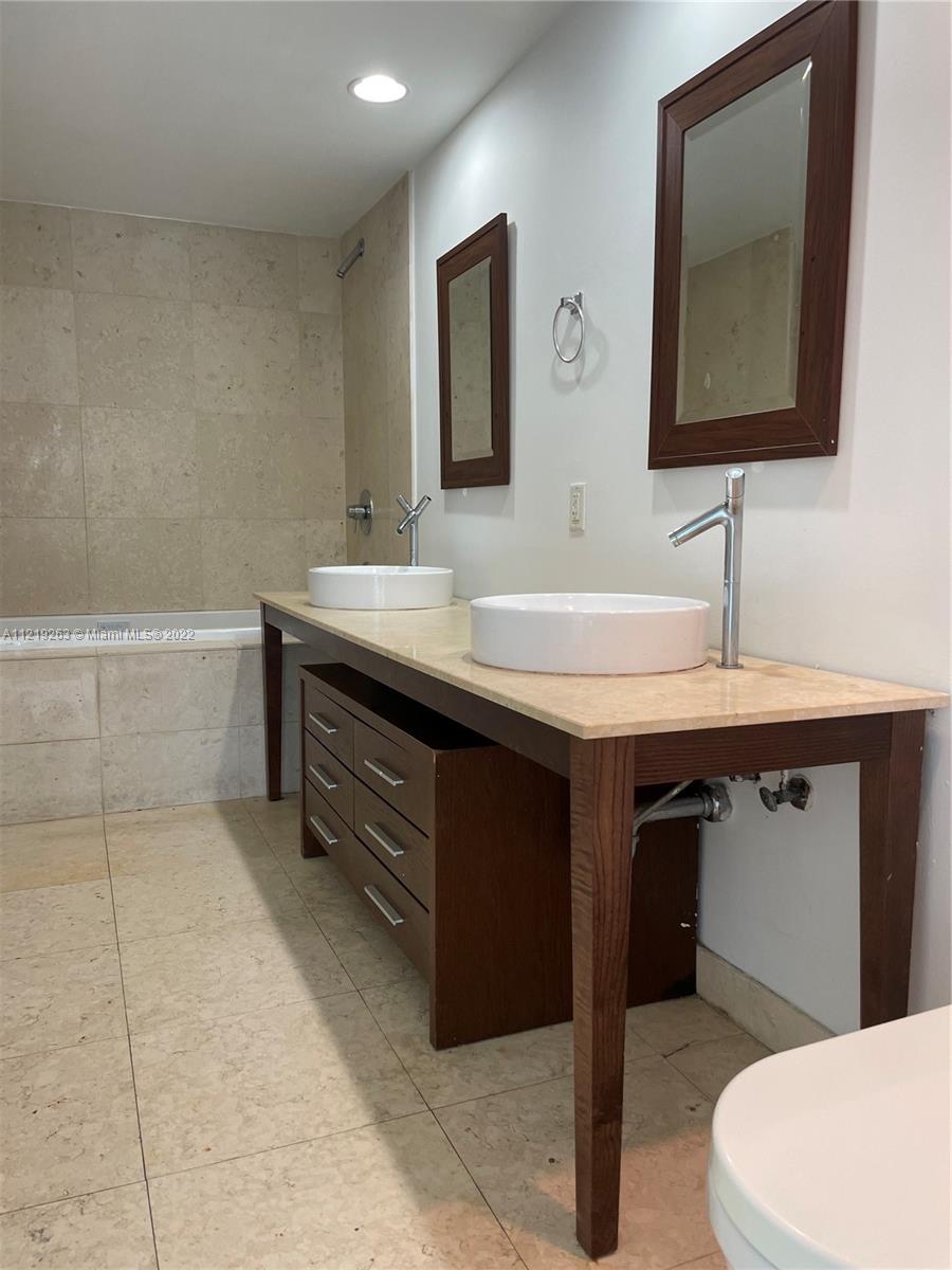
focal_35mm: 26
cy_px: 635
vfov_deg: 67.3
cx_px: 476
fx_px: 953
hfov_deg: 53.1
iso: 80
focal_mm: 4.2
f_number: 1.6
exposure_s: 1/60
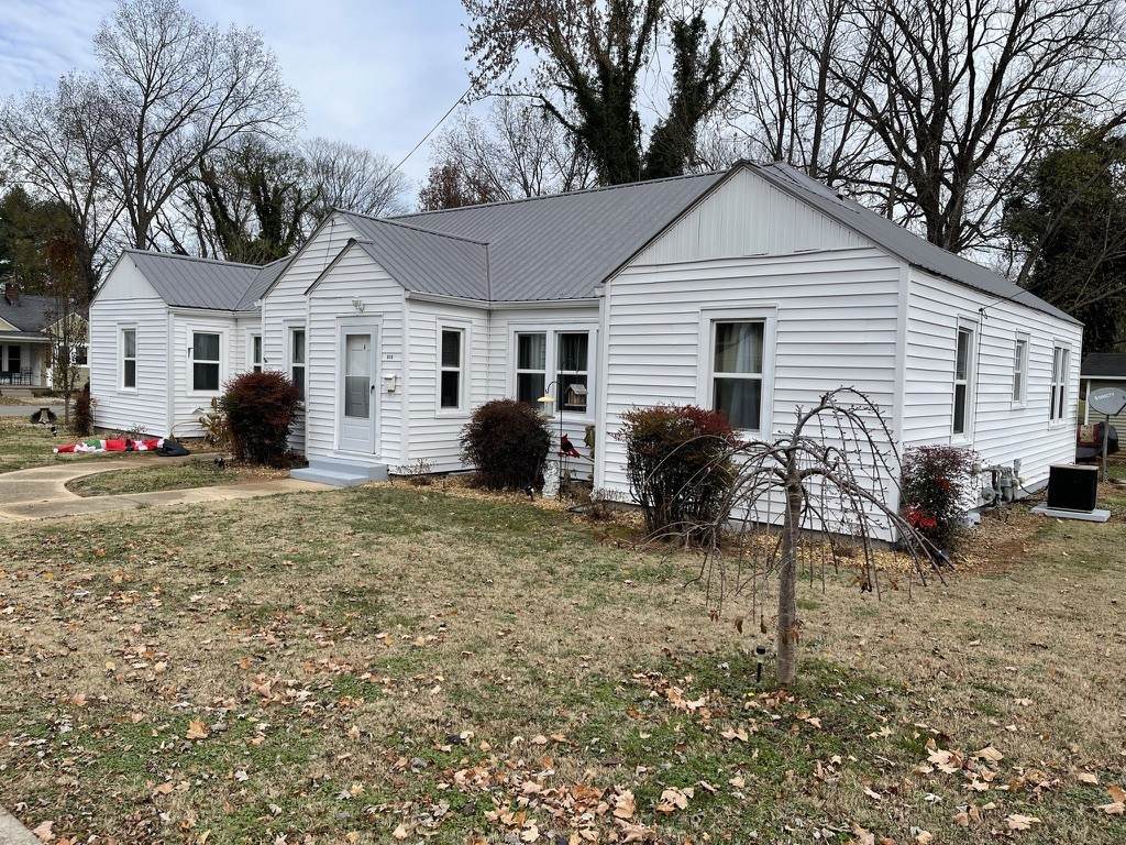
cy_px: 422
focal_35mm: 26
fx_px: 846
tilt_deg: -3.5
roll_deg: -2.4
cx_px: 563
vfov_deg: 53.1
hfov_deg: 67.3
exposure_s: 1/1821
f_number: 1.6
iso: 32
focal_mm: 5.1
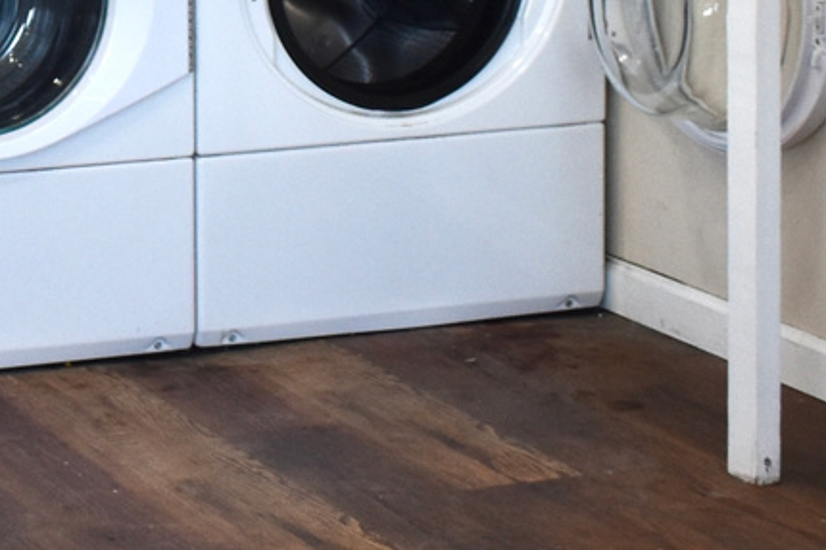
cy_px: -334
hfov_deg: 13.6
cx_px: -396
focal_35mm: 143
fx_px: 3278
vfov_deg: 9.3
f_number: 4.5
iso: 400
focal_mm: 20
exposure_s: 1/250
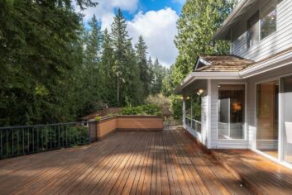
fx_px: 138
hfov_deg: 93.1
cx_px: 156
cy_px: 106
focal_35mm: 17
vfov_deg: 70.4
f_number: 8
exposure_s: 1/60
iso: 160
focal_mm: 10
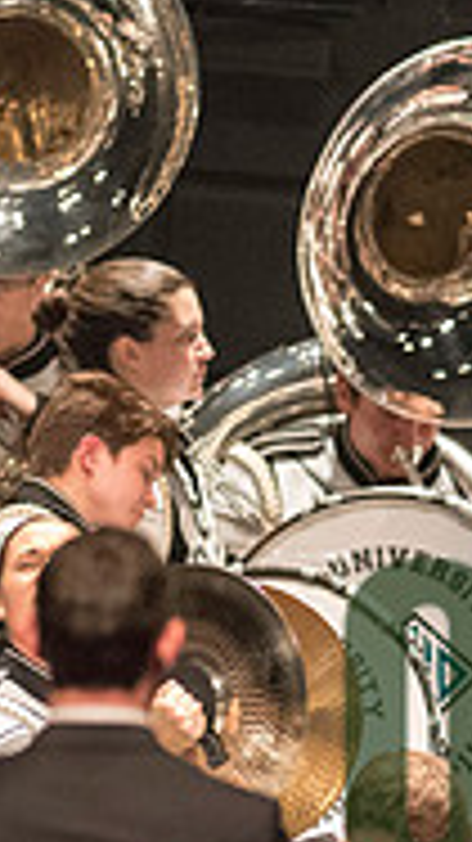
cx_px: 683
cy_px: 772
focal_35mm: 975
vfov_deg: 2.2
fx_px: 21723
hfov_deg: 1.2
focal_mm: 300
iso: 4000
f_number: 2.8
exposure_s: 1/500
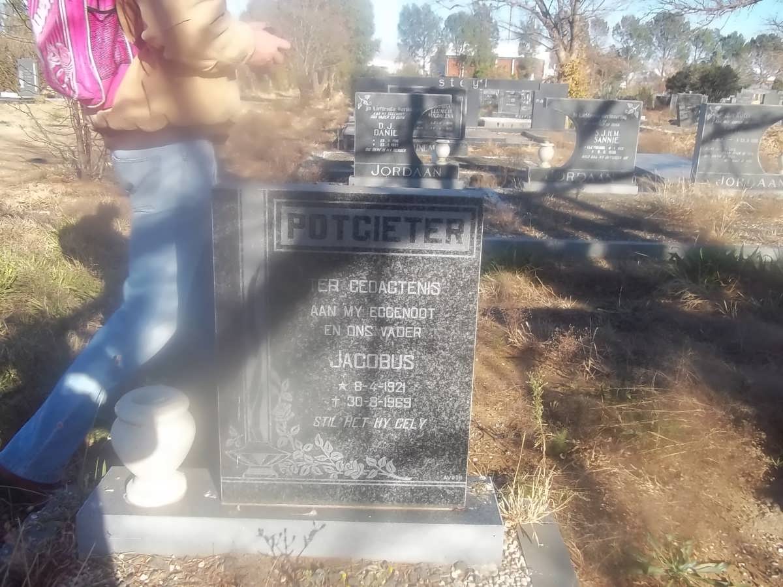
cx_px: 392
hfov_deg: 56.8
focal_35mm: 32
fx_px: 724
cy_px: 294
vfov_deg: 44.2
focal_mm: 5.7
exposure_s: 1/500
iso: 80
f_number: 2.9
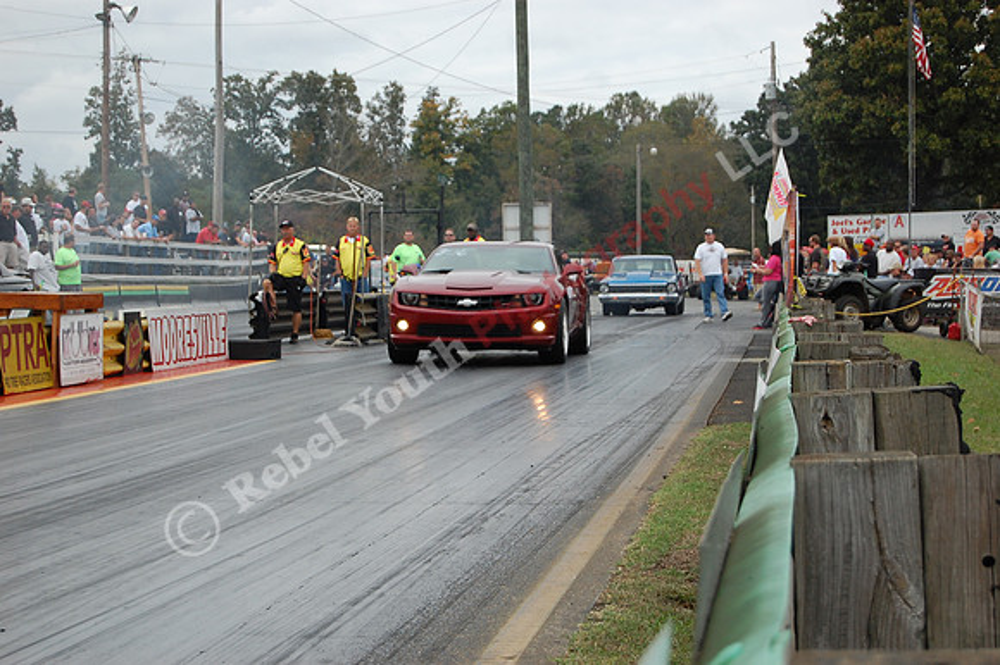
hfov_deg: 24.6
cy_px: 332
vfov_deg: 16.5
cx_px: 500
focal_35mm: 82
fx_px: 2290
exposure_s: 1/800
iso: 400
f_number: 5.6
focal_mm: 55
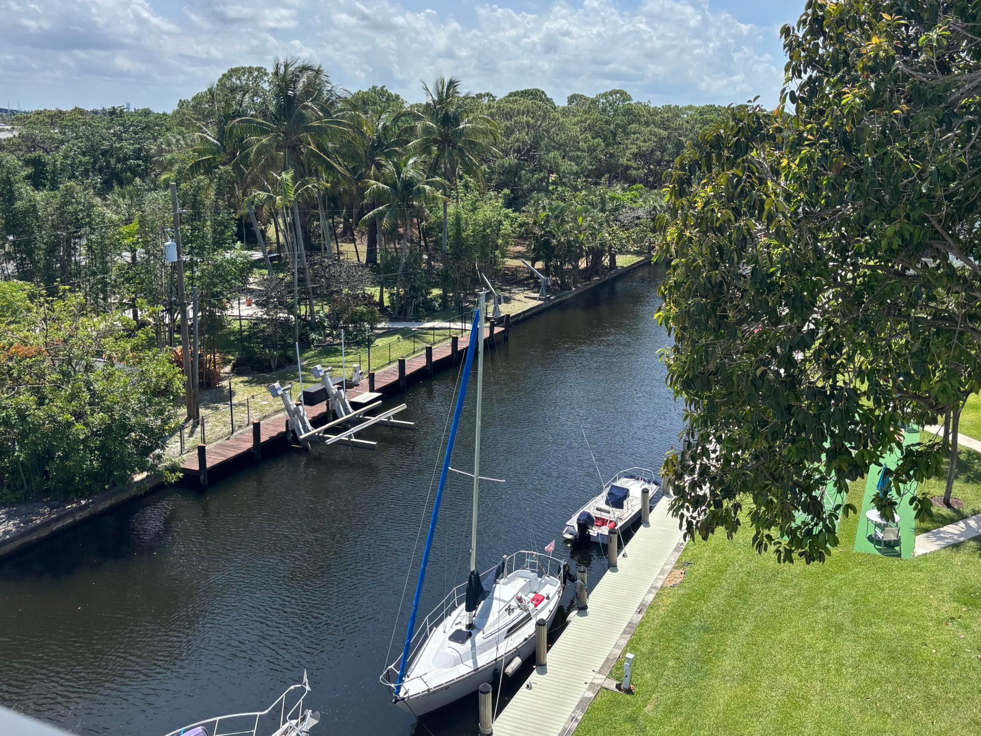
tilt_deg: -11.9
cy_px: 294
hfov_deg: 56.5
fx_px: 907
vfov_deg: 43.9
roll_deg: -1.1
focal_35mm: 32
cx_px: 576
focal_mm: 5.96
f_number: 1.6
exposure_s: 1/2710
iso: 50
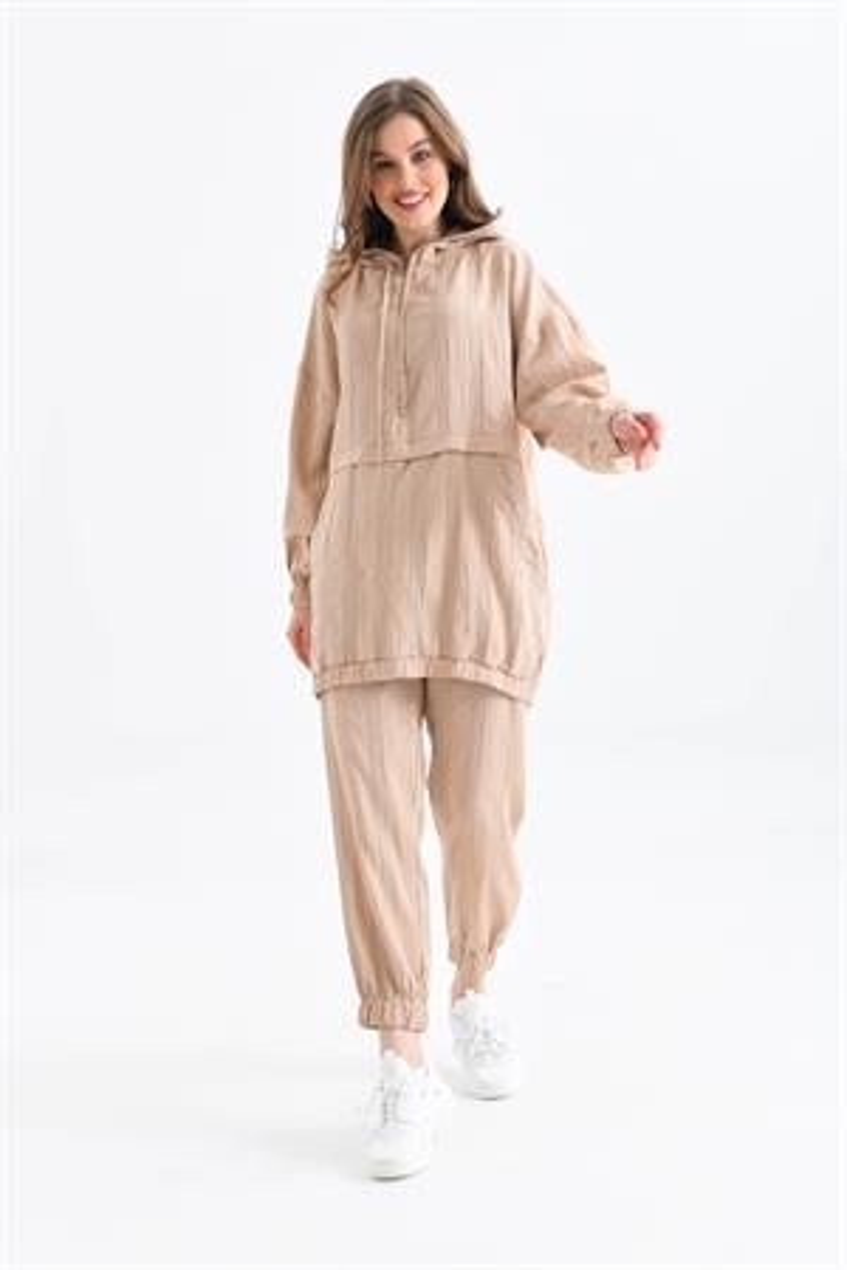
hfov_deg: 24.2
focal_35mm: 56
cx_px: 424
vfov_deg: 35.6
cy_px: 635
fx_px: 1976
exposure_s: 1/125
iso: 200
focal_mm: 56
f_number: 6.3
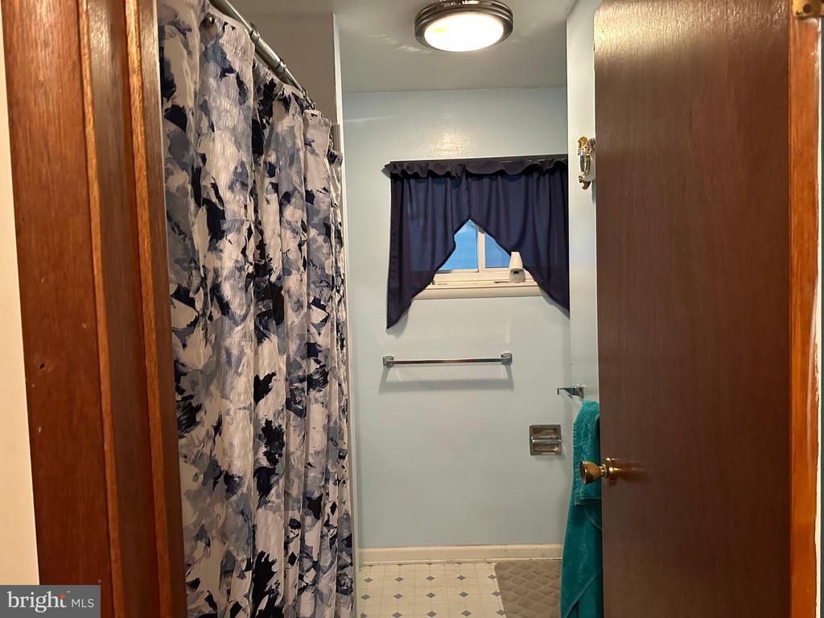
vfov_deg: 56.8
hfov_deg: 71.6
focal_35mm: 24
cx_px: 412
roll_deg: +0.5
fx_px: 571
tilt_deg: -2.8
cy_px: 309
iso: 800
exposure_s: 1/40
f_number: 1.78
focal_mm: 6.86
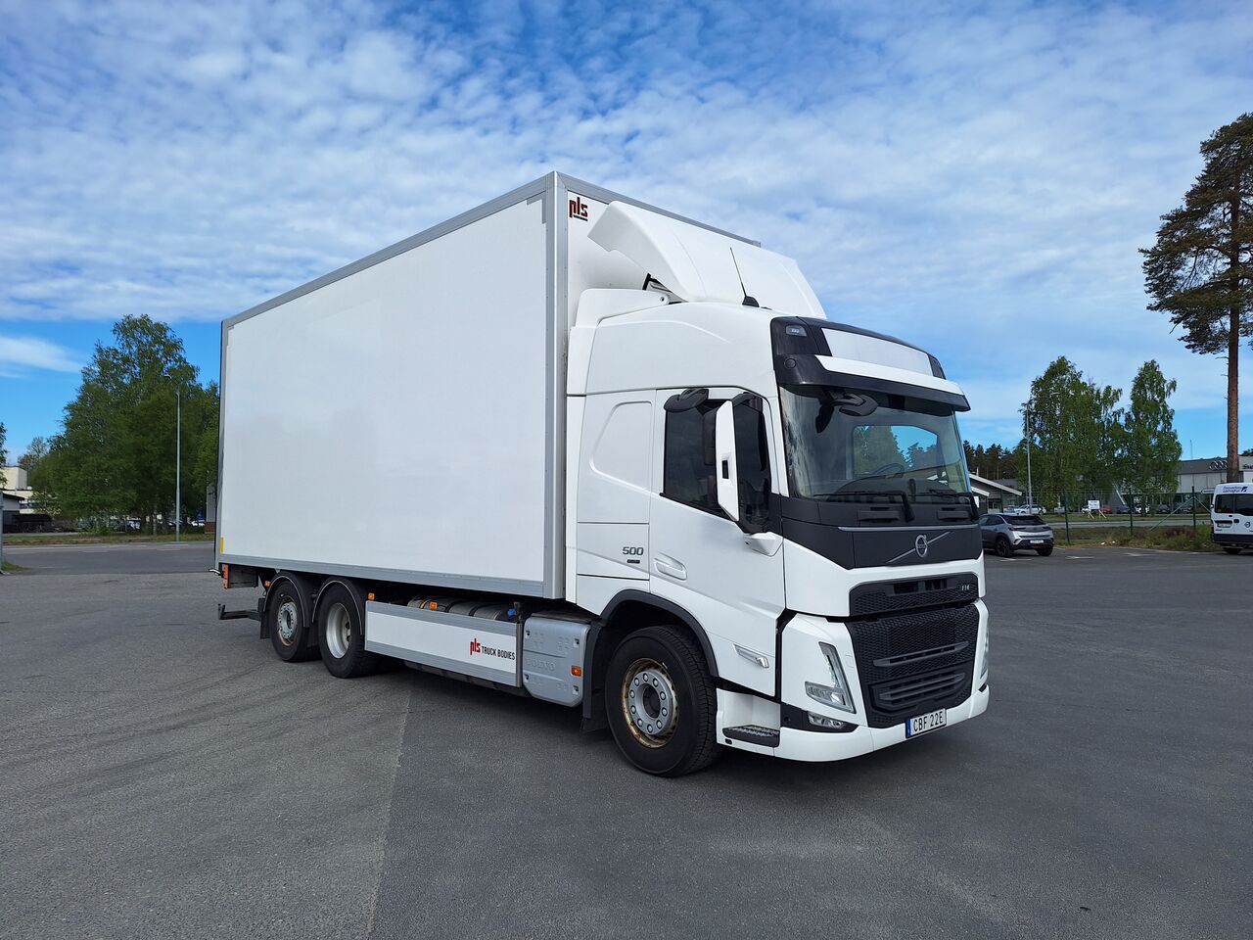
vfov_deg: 58.9
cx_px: 626
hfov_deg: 73.9
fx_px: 833
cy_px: 470
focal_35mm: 23
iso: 40
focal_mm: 5.54
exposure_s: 1/2342
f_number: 1.8
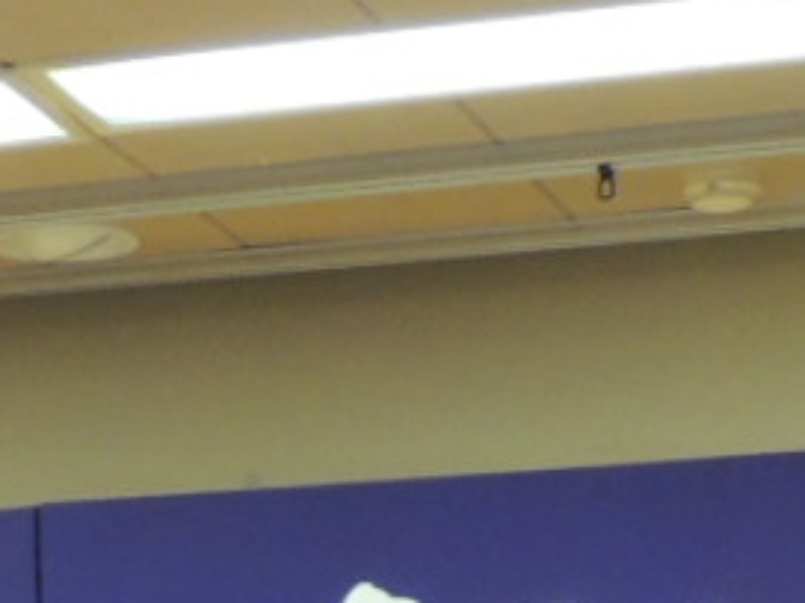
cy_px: 1425
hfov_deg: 9.5
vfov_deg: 6.8
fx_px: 4791
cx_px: -201
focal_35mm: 206
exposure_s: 1/15
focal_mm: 6.3
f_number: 3.2
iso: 400
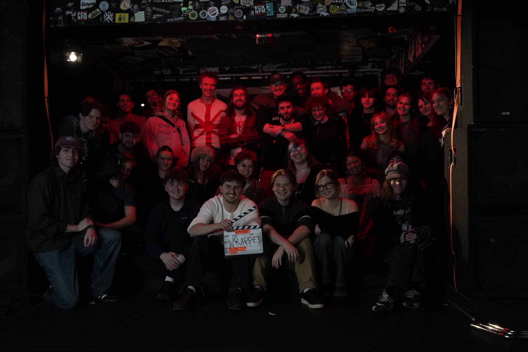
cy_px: 176
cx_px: 264
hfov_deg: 53.1
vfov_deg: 36.9
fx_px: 528
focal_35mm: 36
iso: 8000
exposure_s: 1/80
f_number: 11
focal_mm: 36
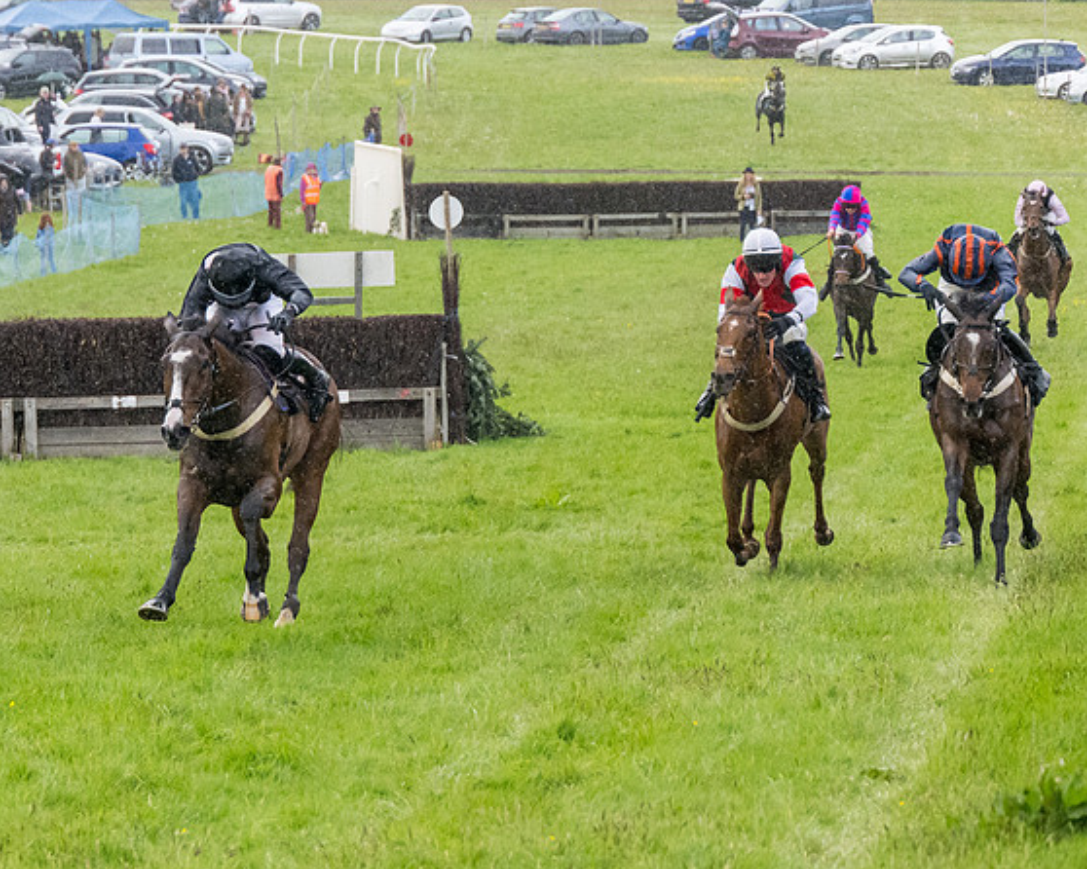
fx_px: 7590
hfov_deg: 8.2
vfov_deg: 6.6
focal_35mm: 236
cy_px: 539
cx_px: 208
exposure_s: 1/1000
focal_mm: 98
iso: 2000
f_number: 4
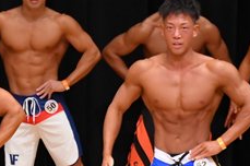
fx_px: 4750
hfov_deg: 3.0
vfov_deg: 2.0
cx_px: -40
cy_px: 142
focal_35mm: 685
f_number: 5.6
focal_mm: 135
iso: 4000
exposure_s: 1/400
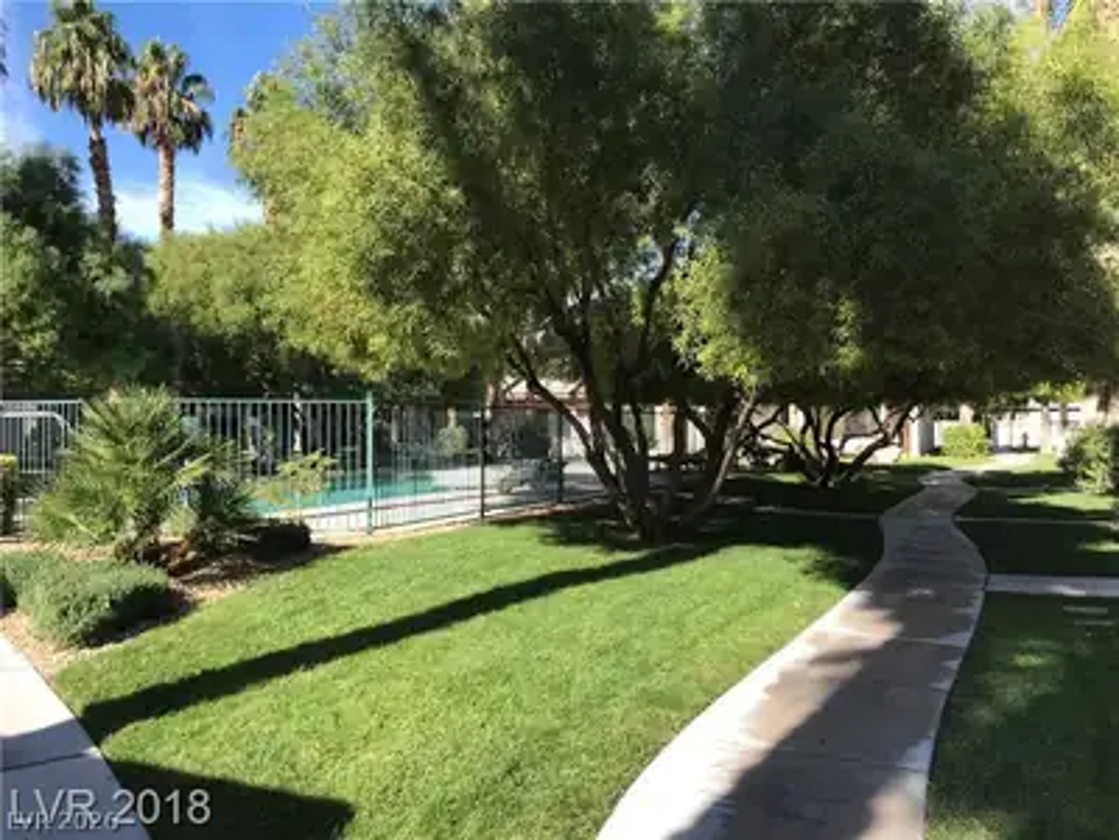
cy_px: 420
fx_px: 905
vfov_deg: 49.7
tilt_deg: -0.7
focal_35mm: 28
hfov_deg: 63.4
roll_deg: -0.4
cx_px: 560
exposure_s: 1/939
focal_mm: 3.99
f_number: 1.8
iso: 20
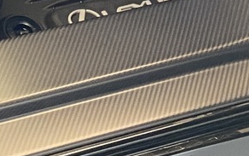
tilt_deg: -27.0
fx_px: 1025
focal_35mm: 151
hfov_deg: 12.3
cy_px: -344
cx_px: -244
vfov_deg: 7.5
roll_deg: +0.4
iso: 400
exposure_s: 1/60
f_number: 1.8
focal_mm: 4.25
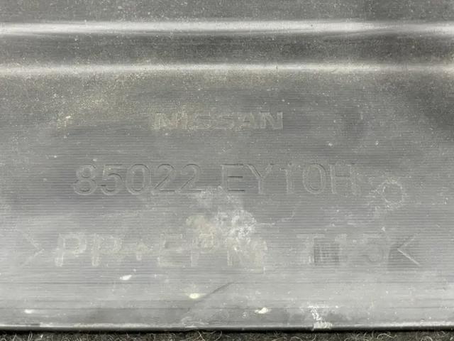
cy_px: 170
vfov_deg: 28.0
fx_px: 682
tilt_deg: -66.5
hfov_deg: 36.8
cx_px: 227
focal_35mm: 52
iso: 640
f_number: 2
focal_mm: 6
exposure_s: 1/50
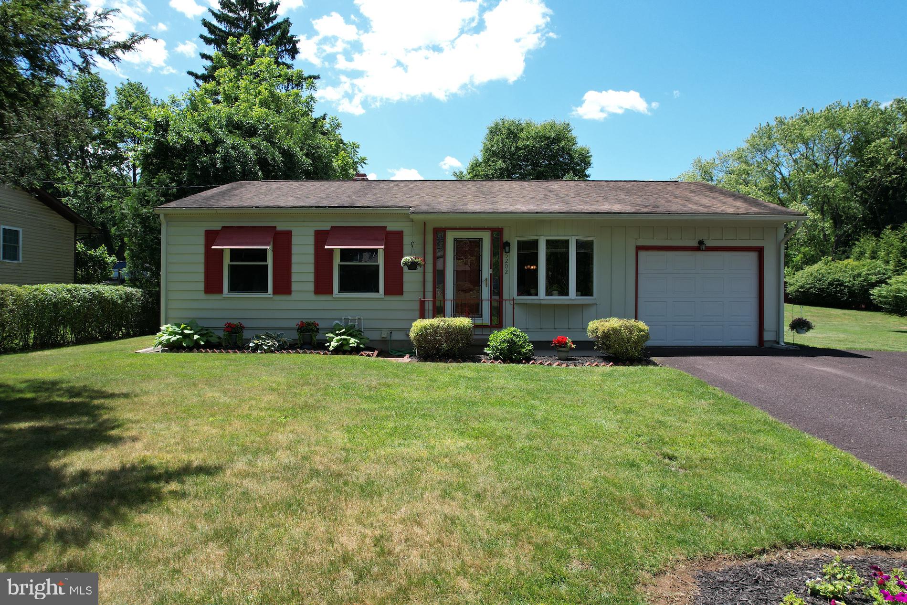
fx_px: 554
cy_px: 302
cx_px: 454
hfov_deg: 78.6
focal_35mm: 22
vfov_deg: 57.2
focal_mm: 8.38
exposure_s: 1/1000
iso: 100
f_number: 2.8
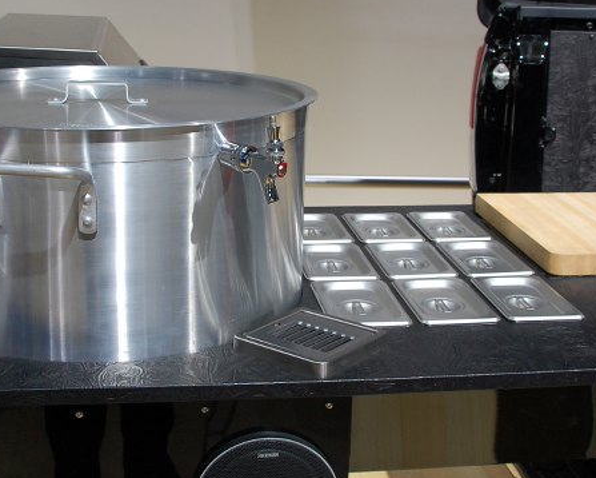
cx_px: 261
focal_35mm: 58
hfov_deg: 32.4
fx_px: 1024
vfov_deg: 26.2
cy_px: 190
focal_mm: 18
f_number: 5.6
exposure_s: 1/125
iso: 400
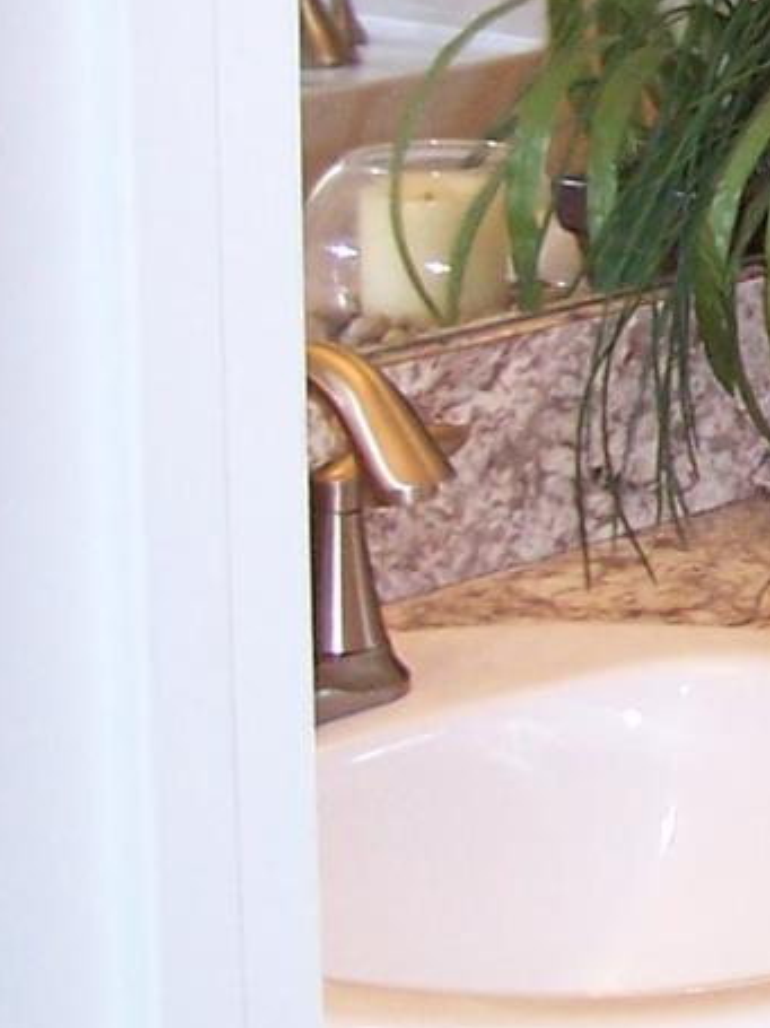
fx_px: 4955
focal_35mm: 167
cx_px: 1648
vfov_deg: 11.8
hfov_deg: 8.3
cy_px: 156
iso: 140
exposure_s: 1/60
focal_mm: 6.3
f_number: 2.8
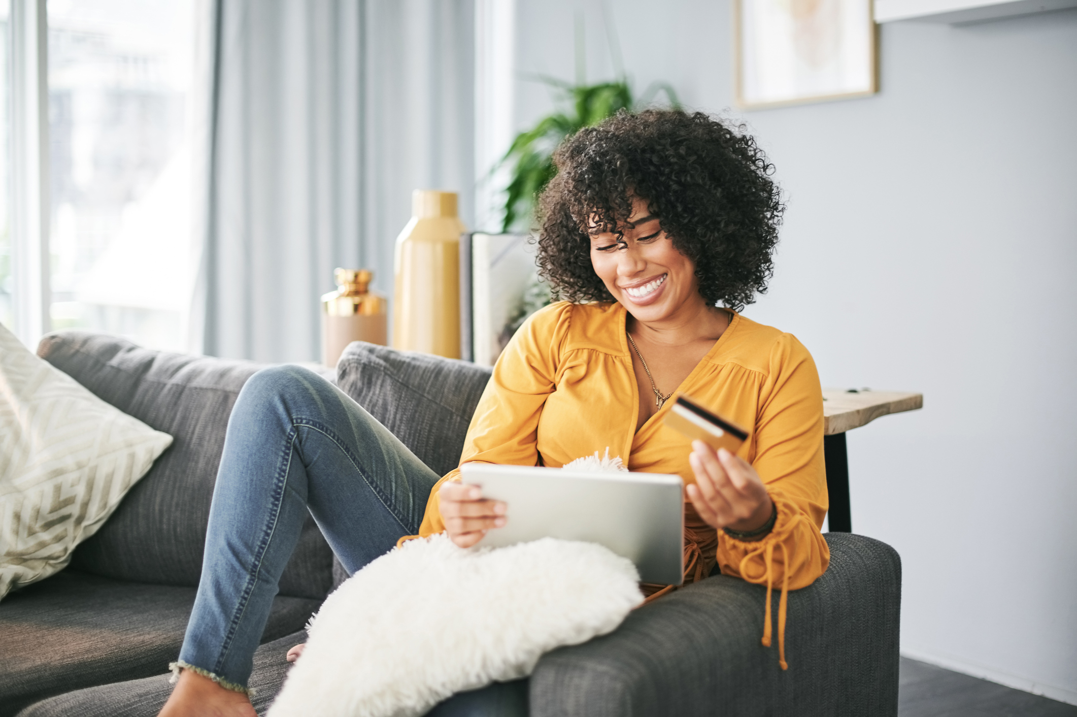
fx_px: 1495
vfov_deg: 27.0
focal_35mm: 50
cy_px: 358
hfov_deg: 39.6
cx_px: 538
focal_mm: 50
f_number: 1.6
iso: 320
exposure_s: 1/160
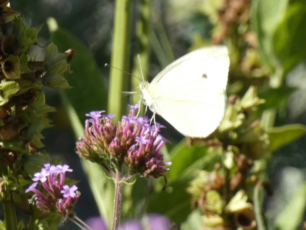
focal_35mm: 250
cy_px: 115
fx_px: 2210
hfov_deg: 7.9
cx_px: 153
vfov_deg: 5.9
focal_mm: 44.8
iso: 80
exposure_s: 1/80
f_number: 5.5
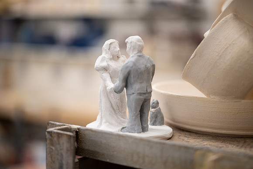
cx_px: 126
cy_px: 84
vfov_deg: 19.5
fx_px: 492
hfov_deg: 28.8
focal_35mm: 70
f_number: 2.8
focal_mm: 70
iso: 640
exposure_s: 1/160
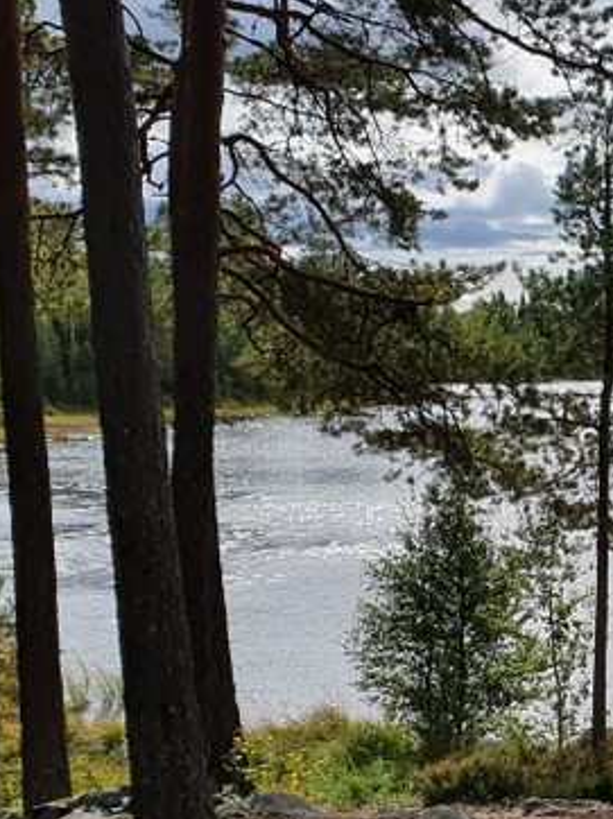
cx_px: 957
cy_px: 450
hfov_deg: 18.5
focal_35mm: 69
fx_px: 1631
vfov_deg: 28.2
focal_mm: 4.32
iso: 50
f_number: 2.4
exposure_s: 1/2392
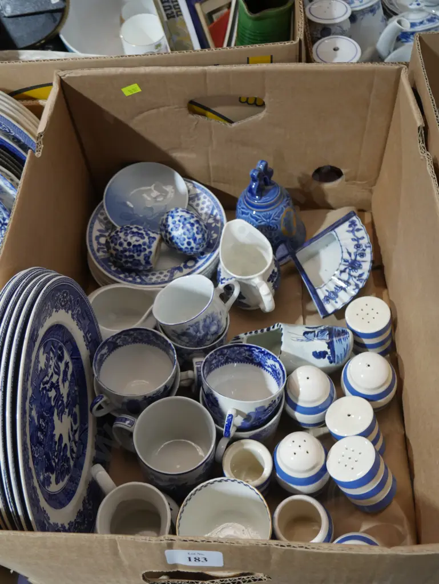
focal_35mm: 36
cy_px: 292
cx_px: 220
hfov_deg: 39.7
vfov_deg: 51.3
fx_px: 608
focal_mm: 18
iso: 1000
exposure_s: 1/60
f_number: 4
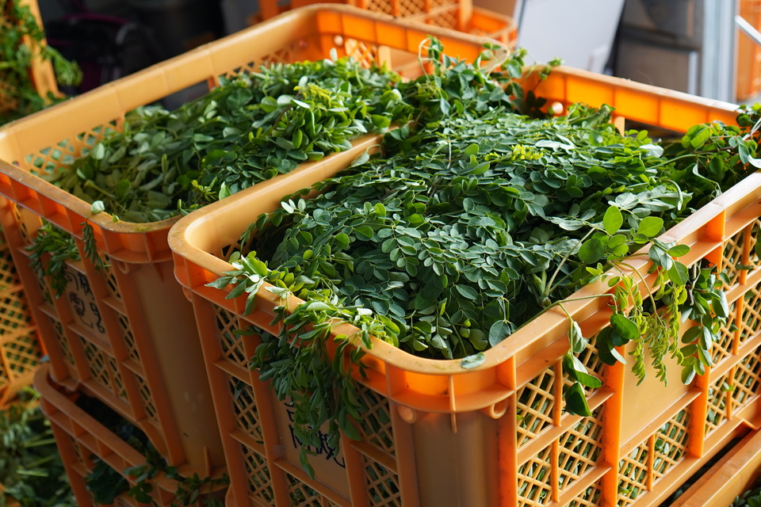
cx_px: 380
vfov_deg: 26.0
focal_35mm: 52
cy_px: 254
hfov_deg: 38.2
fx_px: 1099
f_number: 4
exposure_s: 1/160
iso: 320
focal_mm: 35
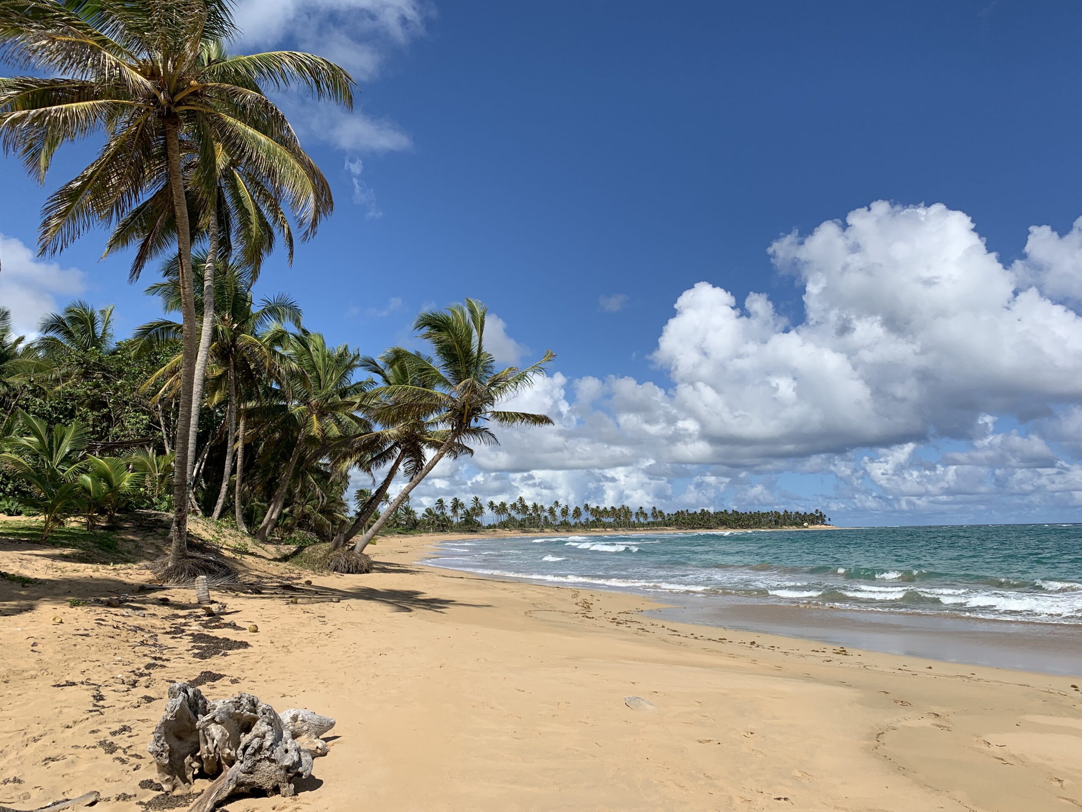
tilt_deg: +8.5
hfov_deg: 67.3
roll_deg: +1.2
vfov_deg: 53.1
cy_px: 406
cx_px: 541
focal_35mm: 26
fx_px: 813
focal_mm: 4.25
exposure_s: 1/4464
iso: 25
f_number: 1.8
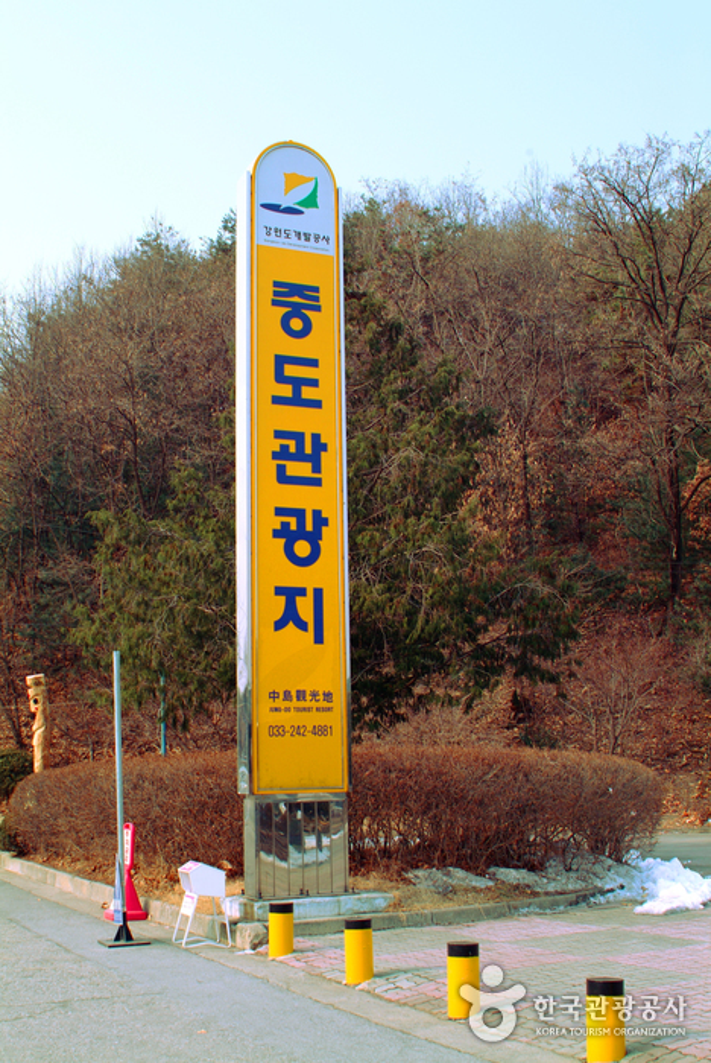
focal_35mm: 42
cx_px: 356
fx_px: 1240
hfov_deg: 32.0
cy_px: 532
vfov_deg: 46.3
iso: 100
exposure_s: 1/180
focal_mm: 28
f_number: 6.7
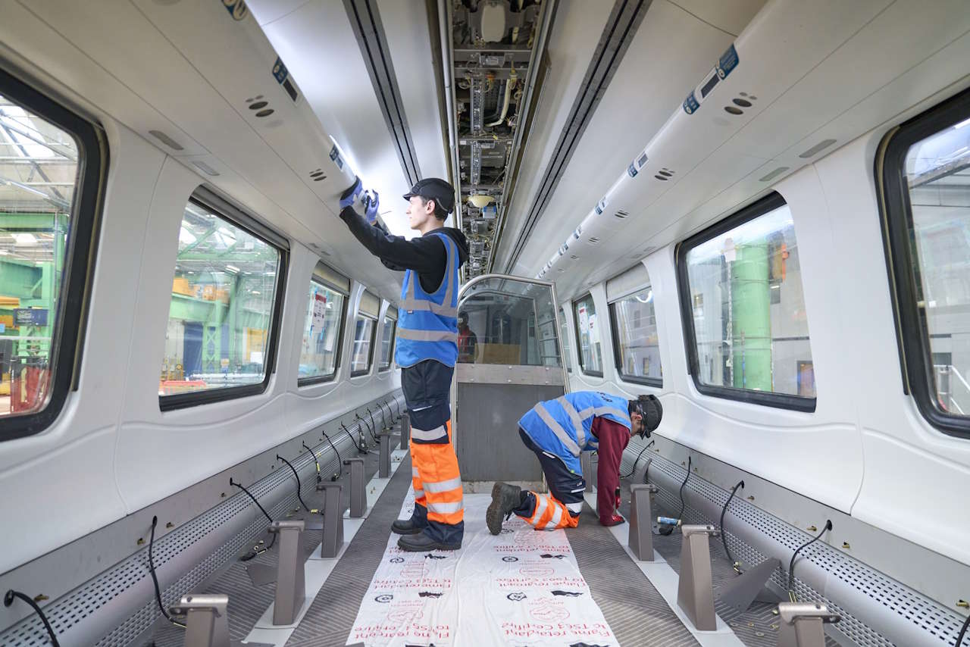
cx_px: 485
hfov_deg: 71.5
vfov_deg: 51.3
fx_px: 674
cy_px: 324
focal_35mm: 25
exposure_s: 1/400
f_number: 2.8
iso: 4000
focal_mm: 25
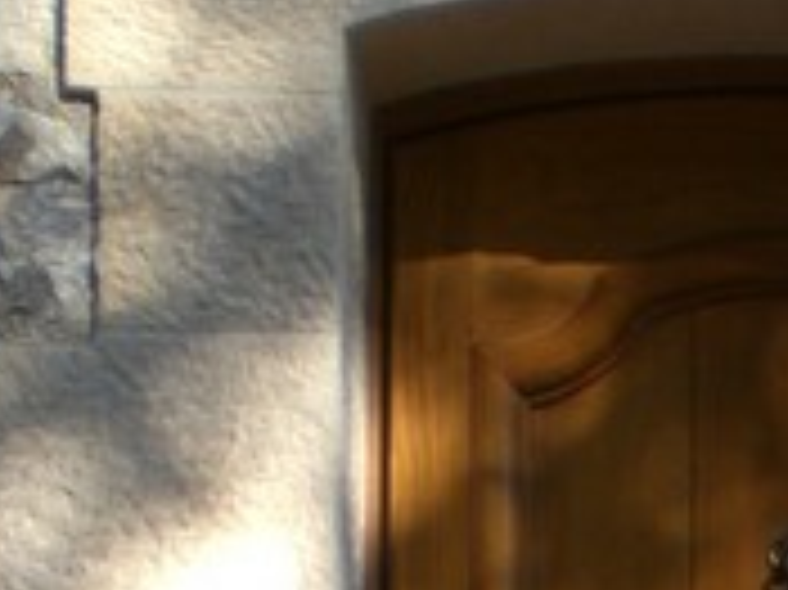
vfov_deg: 8.3
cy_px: 982
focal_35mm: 174
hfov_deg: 10.8
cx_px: 1301
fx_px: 3958
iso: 50
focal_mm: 6.3
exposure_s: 1/250
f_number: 3.1
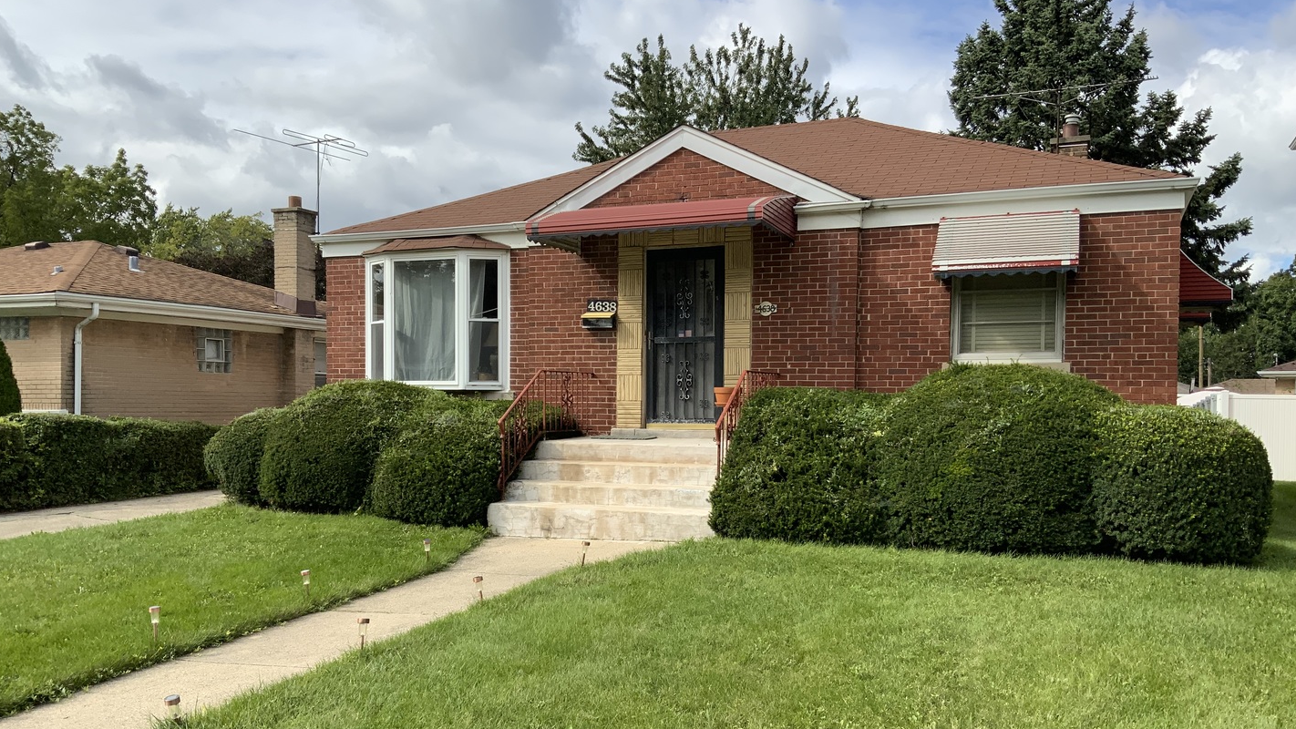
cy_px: 436
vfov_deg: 36.5
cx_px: 643
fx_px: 1100
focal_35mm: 32
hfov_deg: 61.0
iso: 16
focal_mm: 3
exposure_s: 1/1490
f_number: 1.8
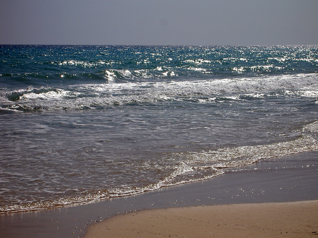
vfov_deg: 14.5
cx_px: 159
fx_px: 937
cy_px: 119
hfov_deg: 19.3
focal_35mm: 102
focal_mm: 16.8
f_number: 8.3
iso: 50
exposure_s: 1/640
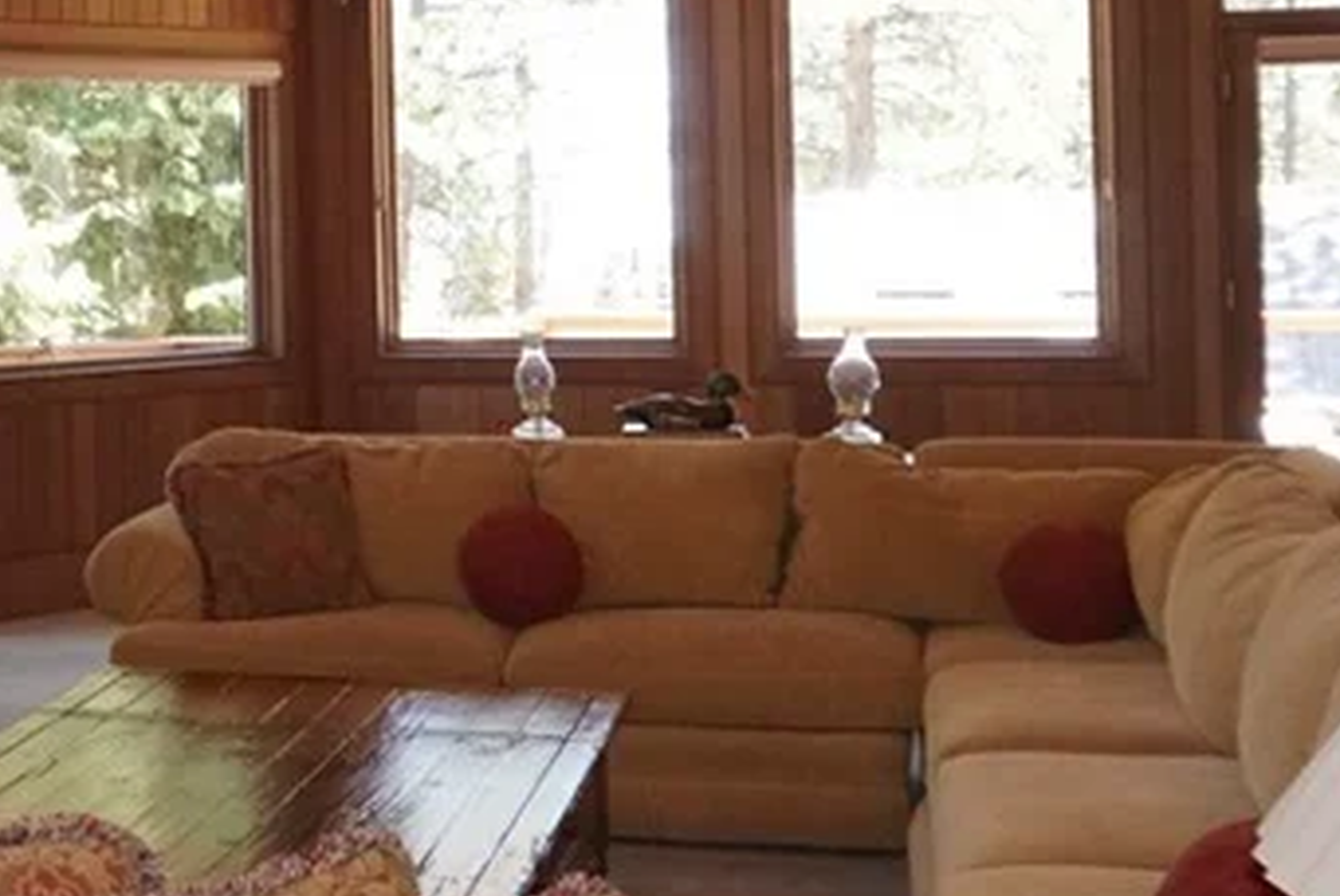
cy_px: 191
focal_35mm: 72
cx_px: -83
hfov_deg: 26.2
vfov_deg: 18.8
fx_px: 2682
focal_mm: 16
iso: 1600
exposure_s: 1/160
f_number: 5.6
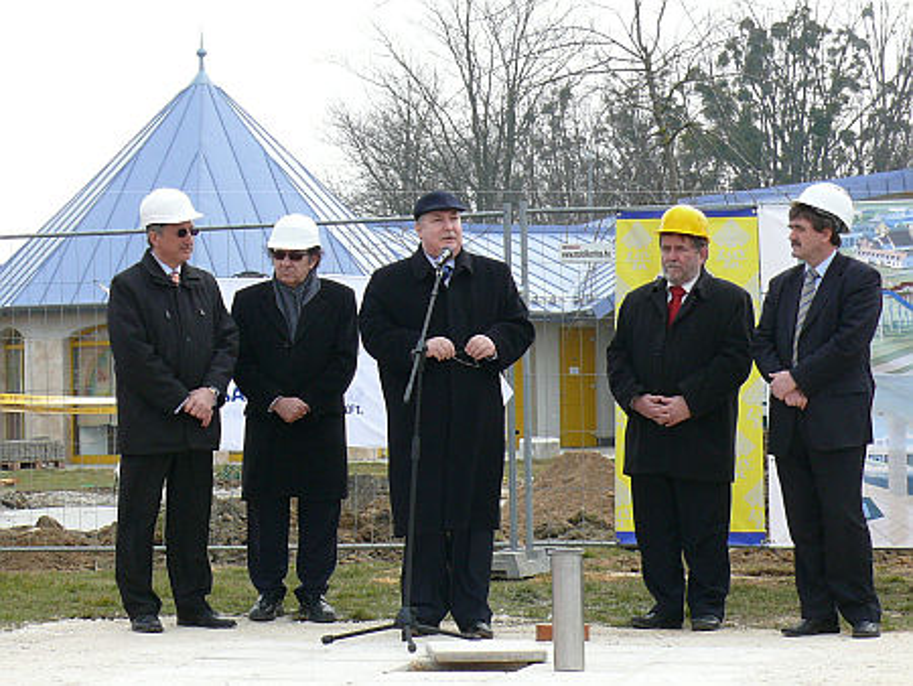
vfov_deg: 13.7
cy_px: 343
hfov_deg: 18.2
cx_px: 456
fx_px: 2850
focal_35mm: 108
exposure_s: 1/250
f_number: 5.6
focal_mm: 13.8
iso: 100
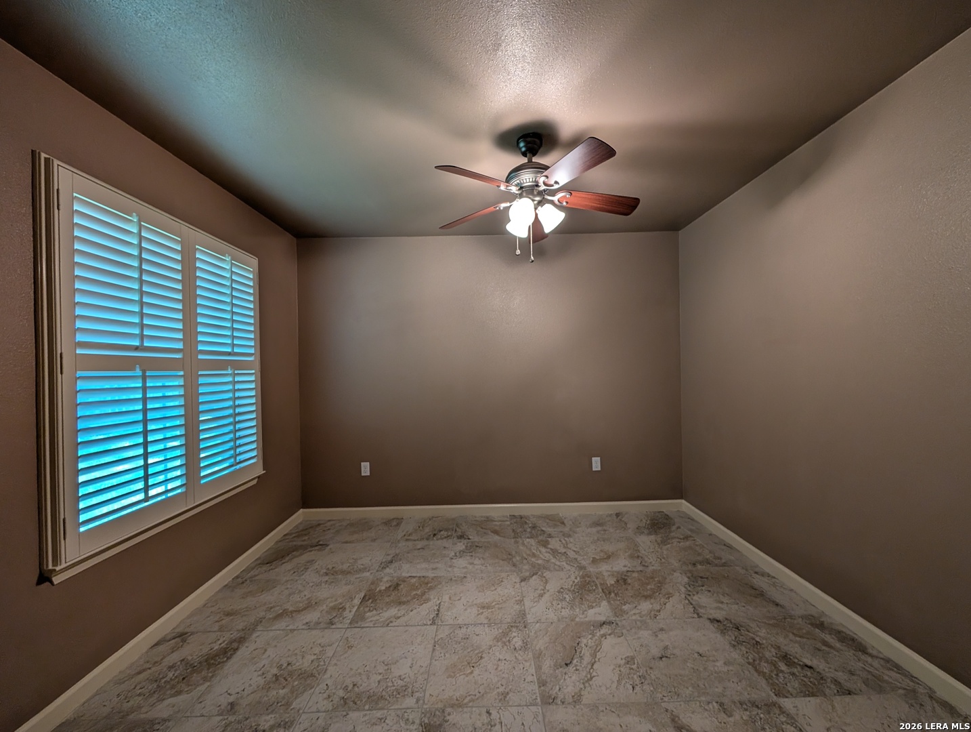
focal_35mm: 12
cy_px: 366
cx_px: 486
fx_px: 337
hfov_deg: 110.5
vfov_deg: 94.7
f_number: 1.7
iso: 91
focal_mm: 2.02
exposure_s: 1/57.5
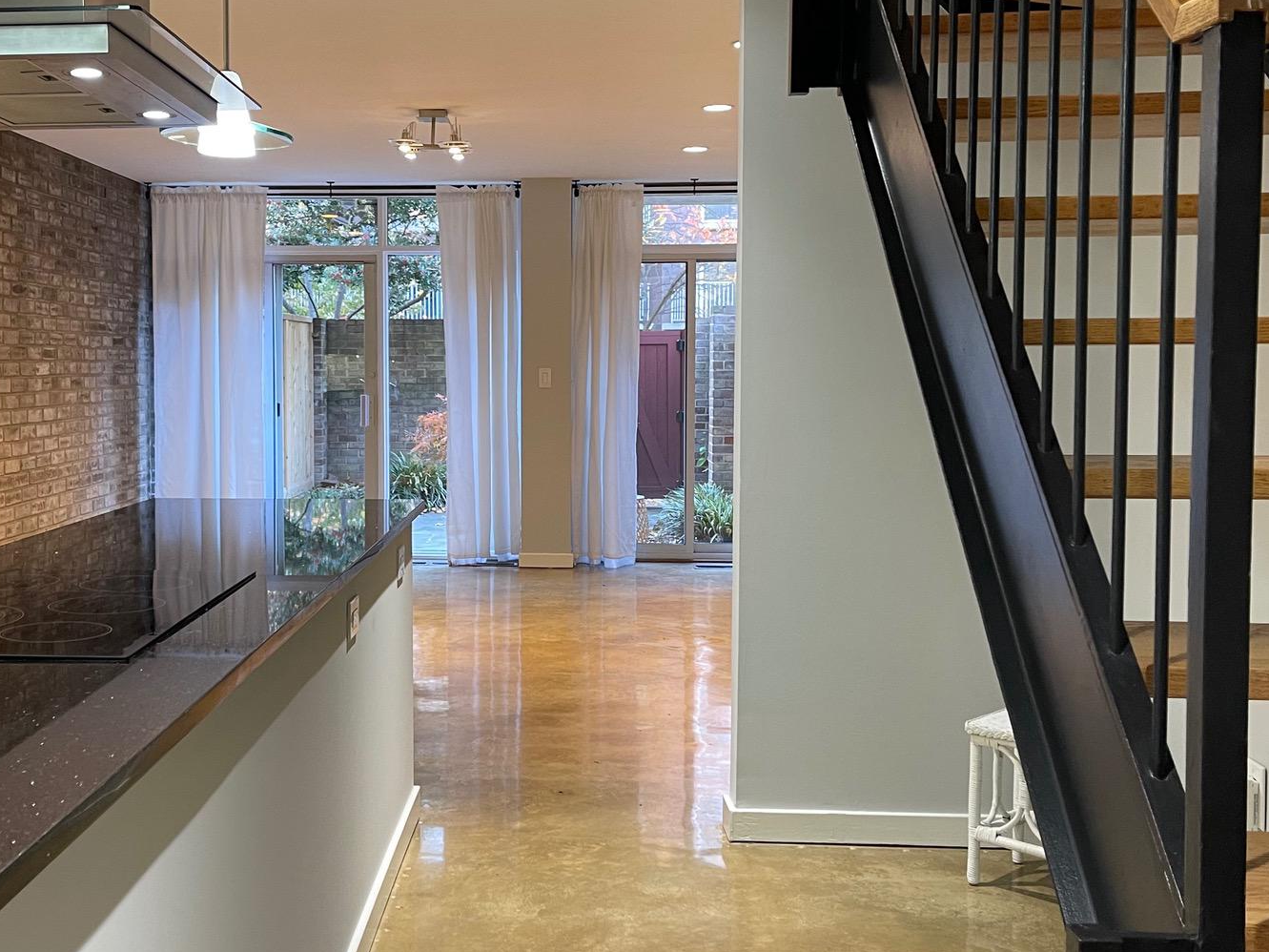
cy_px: 453
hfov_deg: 46.4
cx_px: 480
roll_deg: +0.3
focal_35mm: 40
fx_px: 1466
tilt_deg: -3.0
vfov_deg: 35.9
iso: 125
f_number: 1.6
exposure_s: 1/60
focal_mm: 5.1
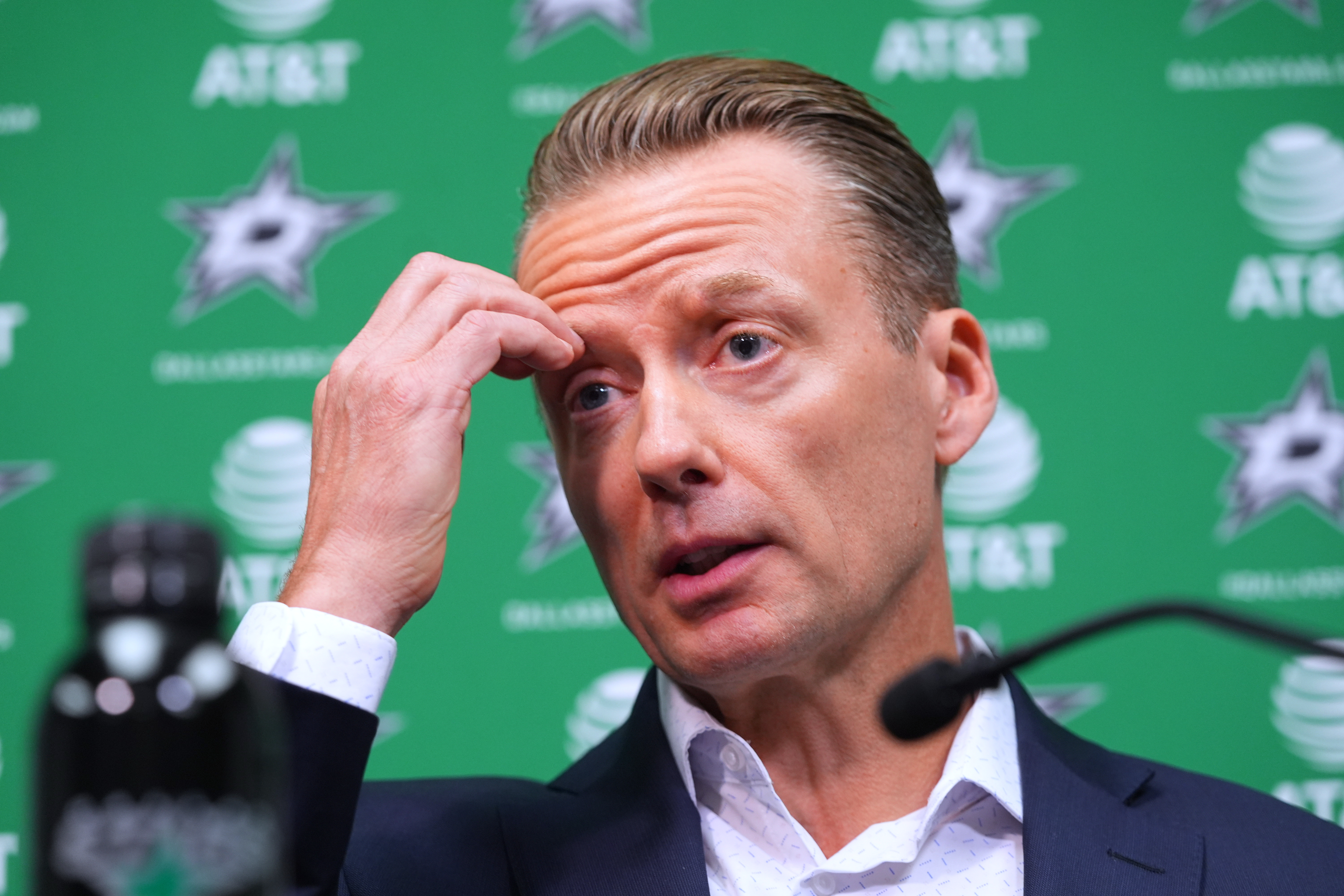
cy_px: 448
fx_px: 4442
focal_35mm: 119
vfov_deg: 11.5
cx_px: 672
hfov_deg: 17.2
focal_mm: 119
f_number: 4
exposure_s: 1/320
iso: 2000
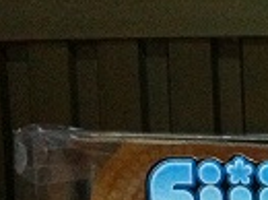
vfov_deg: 11.2
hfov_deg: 14.1
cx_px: 463
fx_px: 974
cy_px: 310
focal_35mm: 126
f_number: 2.8
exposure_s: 1/17
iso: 1000
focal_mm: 3.85
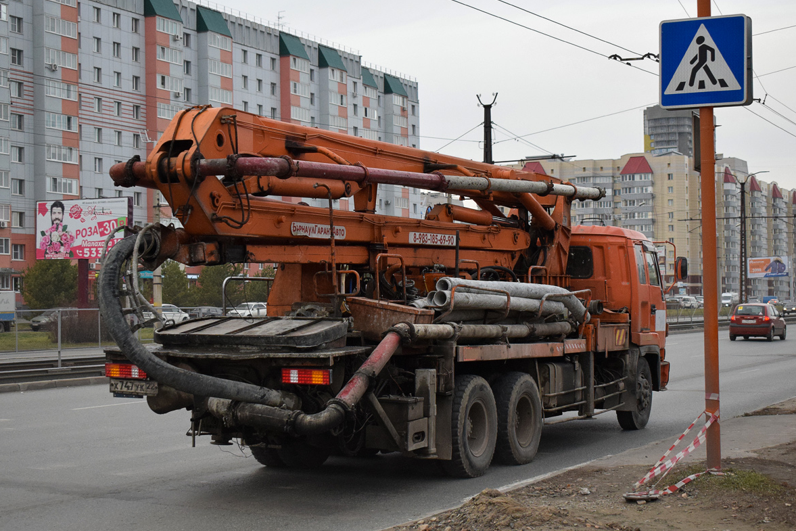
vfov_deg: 26.0
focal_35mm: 52
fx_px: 1150
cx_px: 402
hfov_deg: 38.2
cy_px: 263
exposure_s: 1/800
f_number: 5
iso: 1600
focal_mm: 34
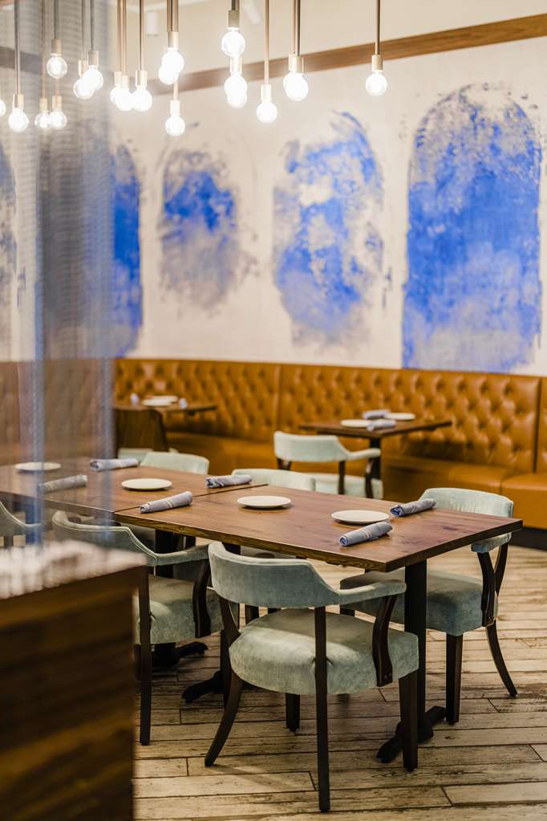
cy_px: 410
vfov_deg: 39.6
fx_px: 1139
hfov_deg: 27.0
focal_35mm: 50
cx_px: 274
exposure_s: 1/125
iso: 200
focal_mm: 50
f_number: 1.2
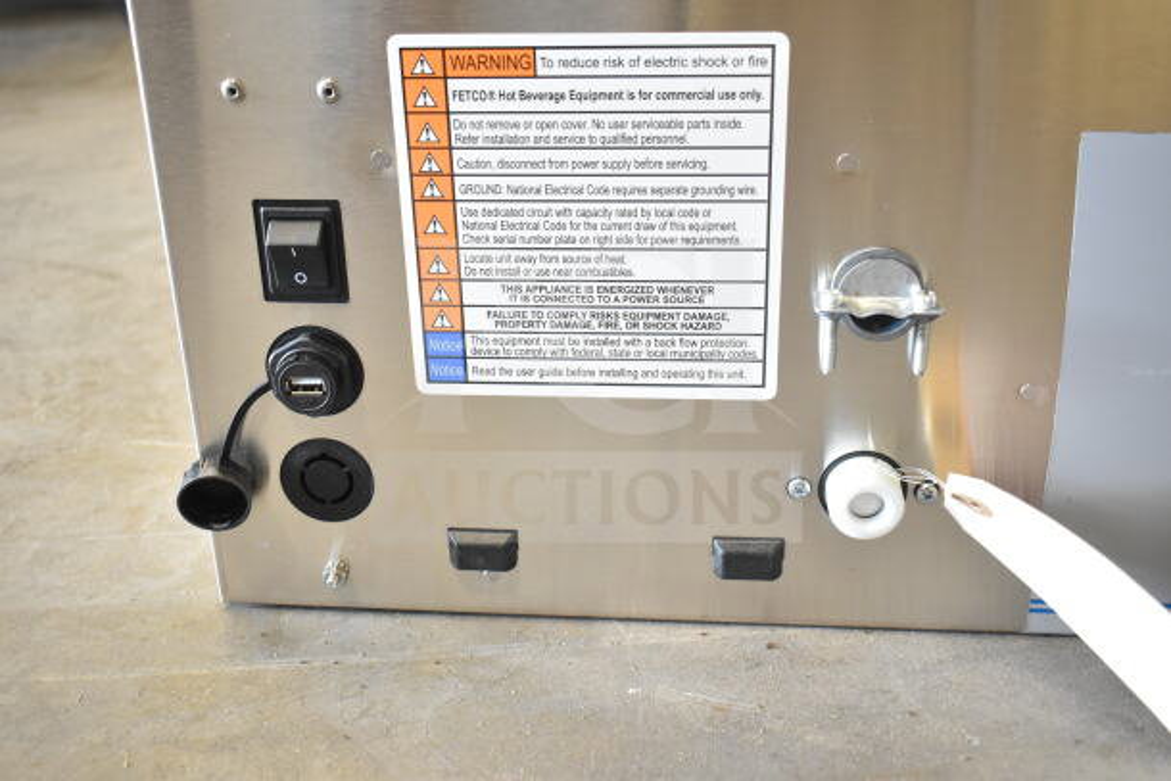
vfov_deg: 31.9
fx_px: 1366
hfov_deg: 46.4
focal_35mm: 42
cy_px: 390
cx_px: 586
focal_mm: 28
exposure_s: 1/50
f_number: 4.2
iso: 2200
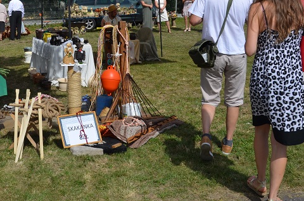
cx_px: 86
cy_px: 62
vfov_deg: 24.3
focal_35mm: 55
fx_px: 463
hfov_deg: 35.7
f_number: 9
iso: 100
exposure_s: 1/320
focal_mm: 22
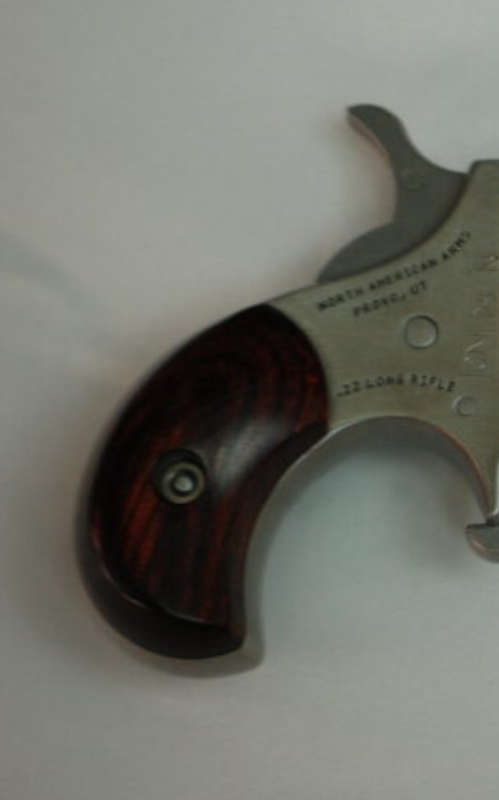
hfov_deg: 9.2
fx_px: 3048
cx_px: 595
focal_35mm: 140
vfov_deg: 15.0
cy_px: 393
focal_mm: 55
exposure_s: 1/30
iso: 560
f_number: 5.6
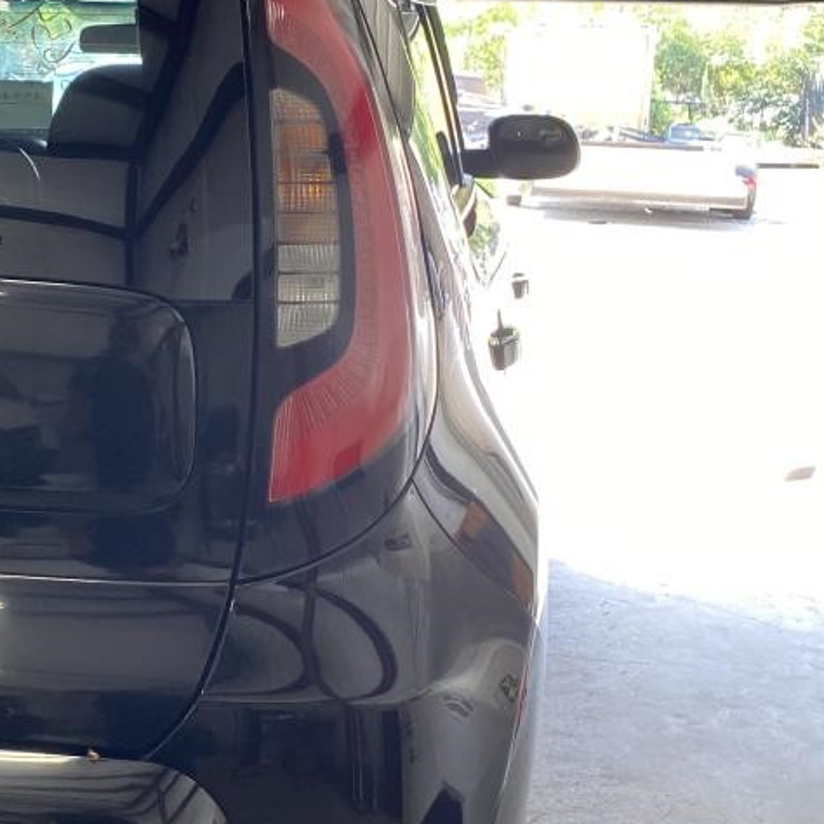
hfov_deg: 26.3
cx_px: 3
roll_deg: -1.5
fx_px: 1670
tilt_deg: -11.4
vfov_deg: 27.7
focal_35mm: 62
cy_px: 419
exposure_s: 1/121
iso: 125
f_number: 1.8
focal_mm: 4.25
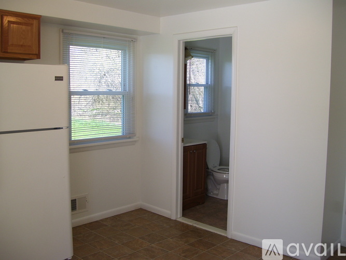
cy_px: 130
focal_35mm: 36
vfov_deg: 39.6
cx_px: 173
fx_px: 360
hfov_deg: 51.4
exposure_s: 1/125
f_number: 2.7
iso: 80
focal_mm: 6
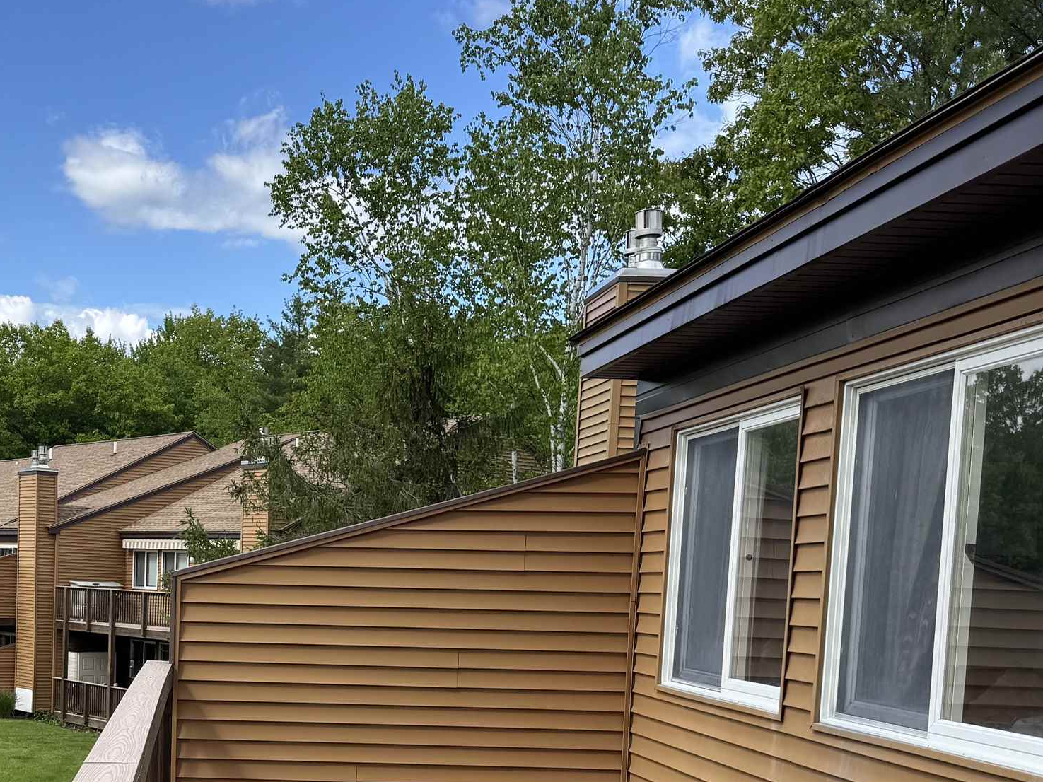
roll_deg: -2.5
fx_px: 1506
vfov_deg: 28.1
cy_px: 699
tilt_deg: -5.9
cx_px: 252
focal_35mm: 50
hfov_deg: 37.2
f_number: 1.78
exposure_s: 1/2174
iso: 80
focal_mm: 6.76
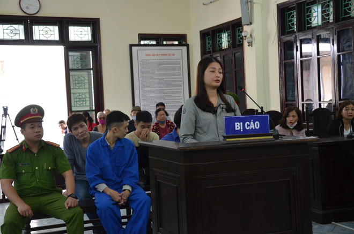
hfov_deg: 35.1
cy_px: 117
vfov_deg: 23.7
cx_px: 177
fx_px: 559
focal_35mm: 57
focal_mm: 38
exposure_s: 1/50
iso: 1250
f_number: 4.5
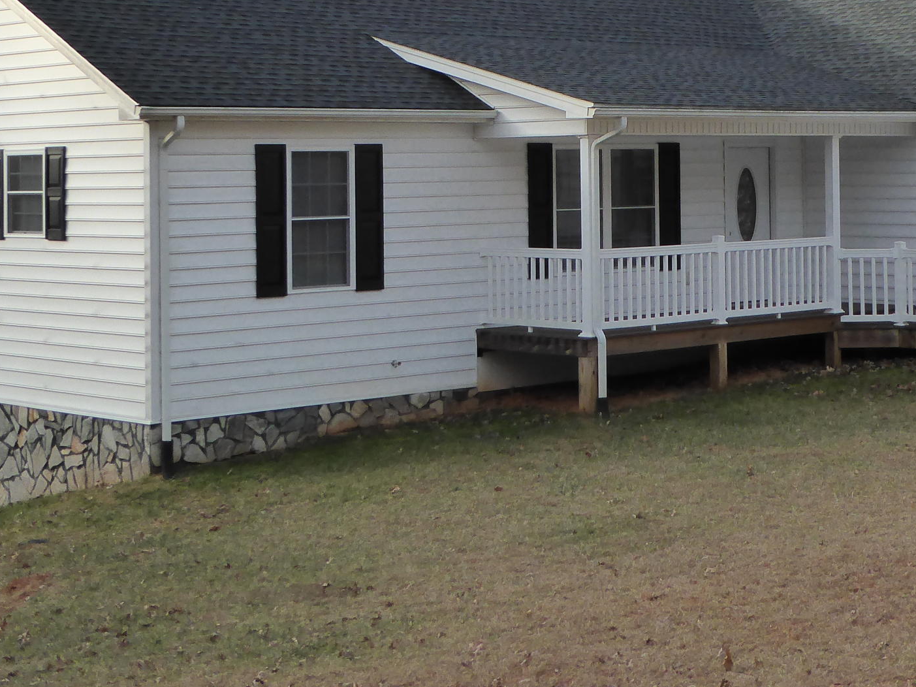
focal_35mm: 77
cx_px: 595
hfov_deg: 25.2
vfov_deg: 18.9
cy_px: 120
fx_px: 2037
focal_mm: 6.3
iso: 200
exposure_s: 1/400
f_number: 3.7
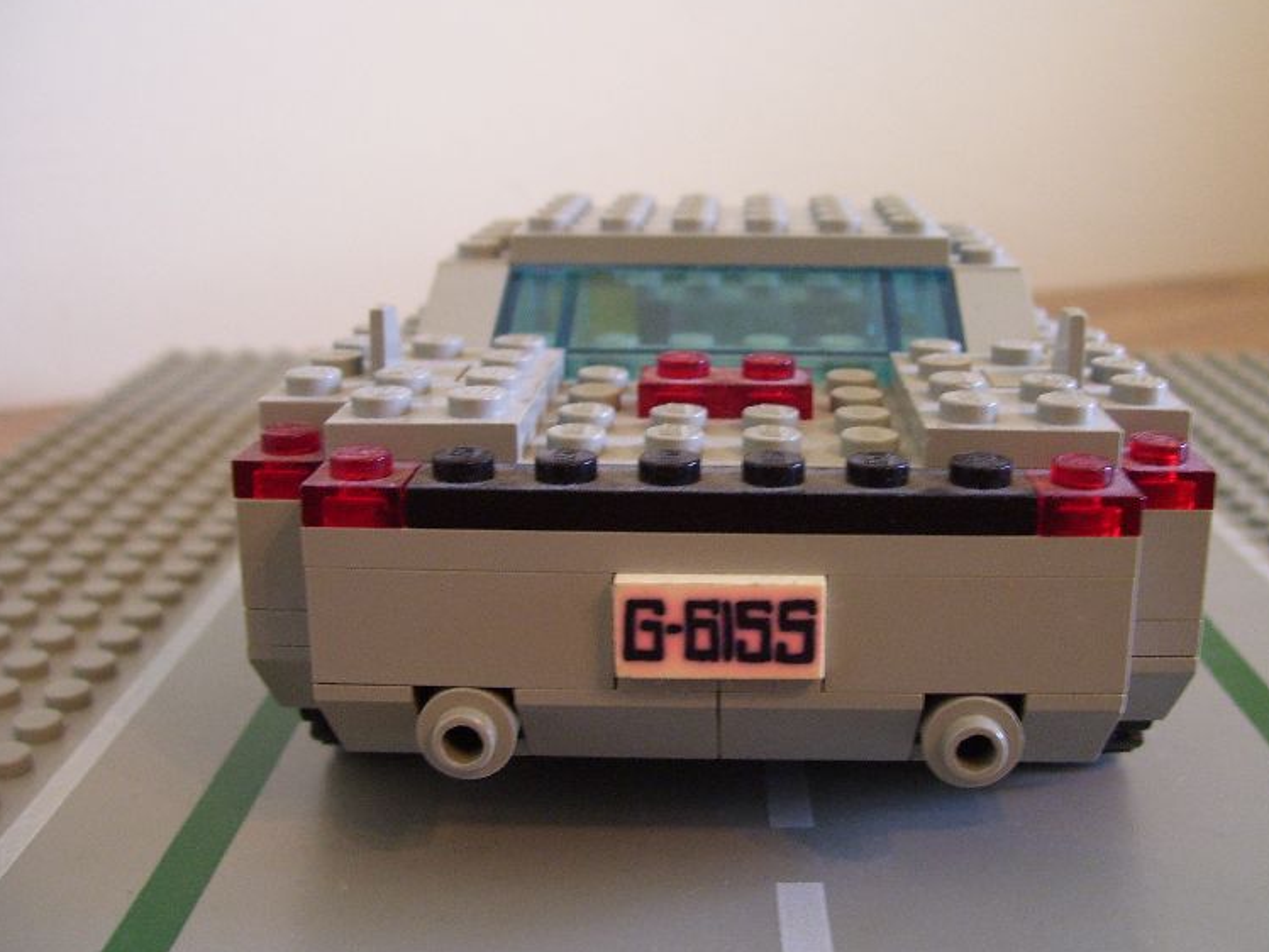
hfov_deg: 44.7
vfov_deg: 34.4
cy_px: 468
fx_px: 1540
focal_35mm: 42
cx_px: 713
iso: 160
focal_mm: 6
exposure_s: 1/8
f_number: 2.7
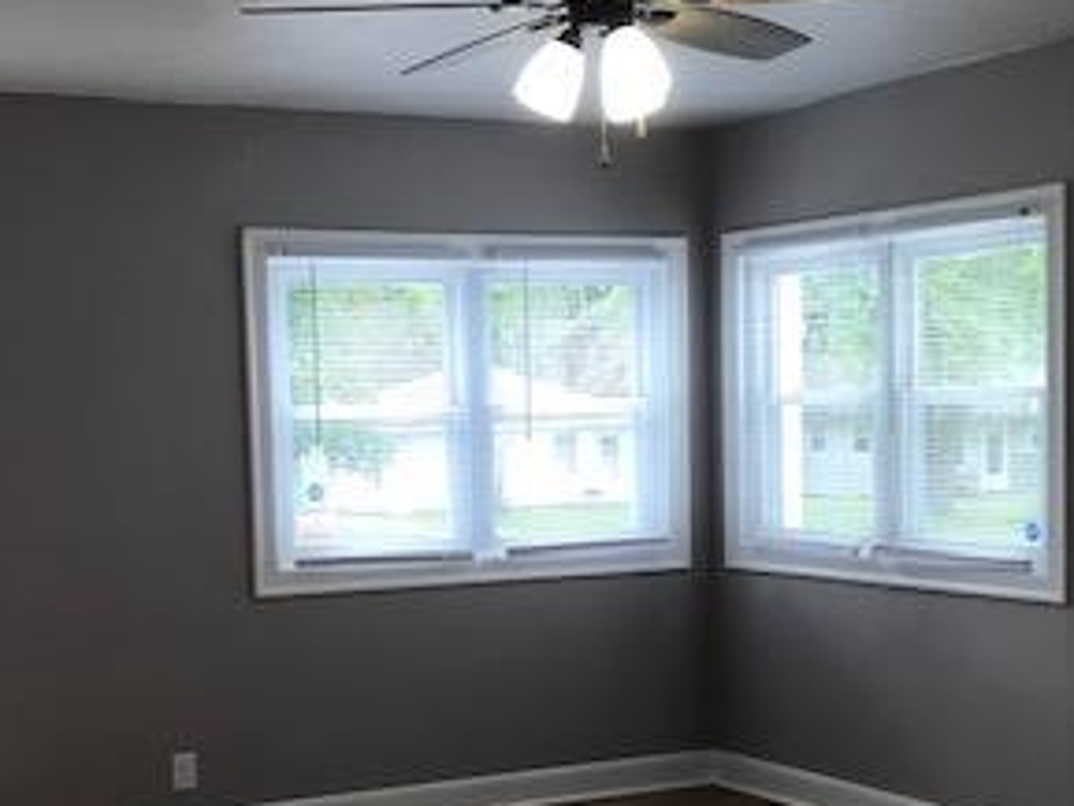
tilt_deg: -3.8
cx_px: 472
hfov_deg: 31.2
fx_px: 1924
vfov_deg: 23.5
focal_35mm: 62
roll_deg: +1.5
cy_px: 553
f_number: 1.8
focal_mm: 3.99
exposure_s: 1/40
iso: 25
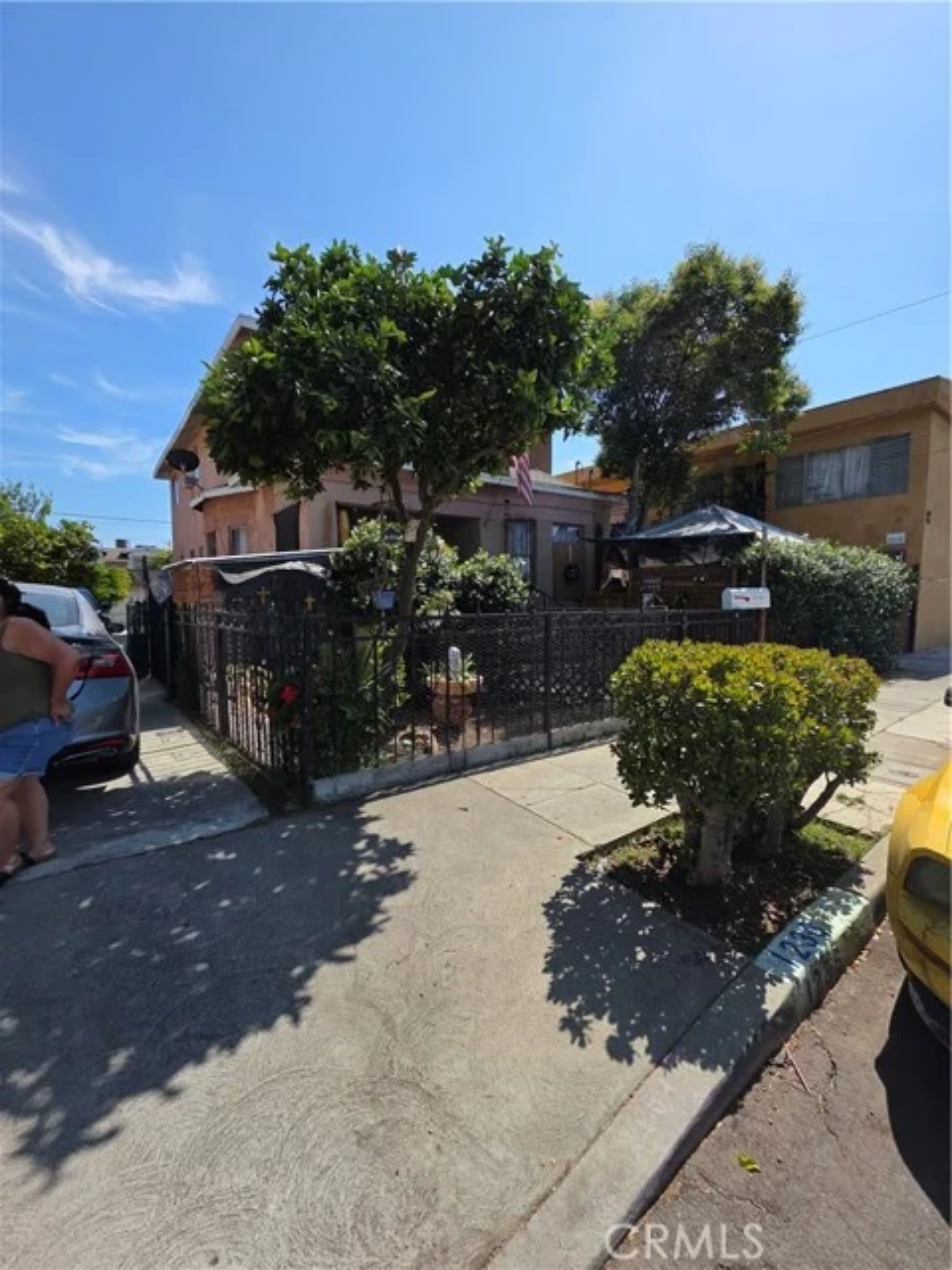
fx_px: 477
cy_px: 635
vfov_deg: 106.2
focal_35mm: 13
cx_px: 476
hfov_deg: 89.9
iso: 40
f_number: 1.9
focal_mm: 2.2
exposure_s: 1/1951
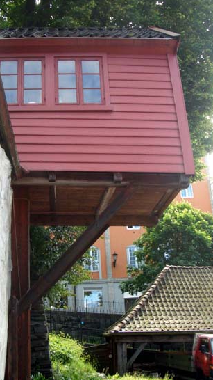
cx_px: 87
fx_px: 452
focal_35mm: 45
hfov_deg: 26.5
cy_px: 190
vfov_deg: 45.5
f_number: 4.6
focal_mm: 6.8
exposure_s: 1/125
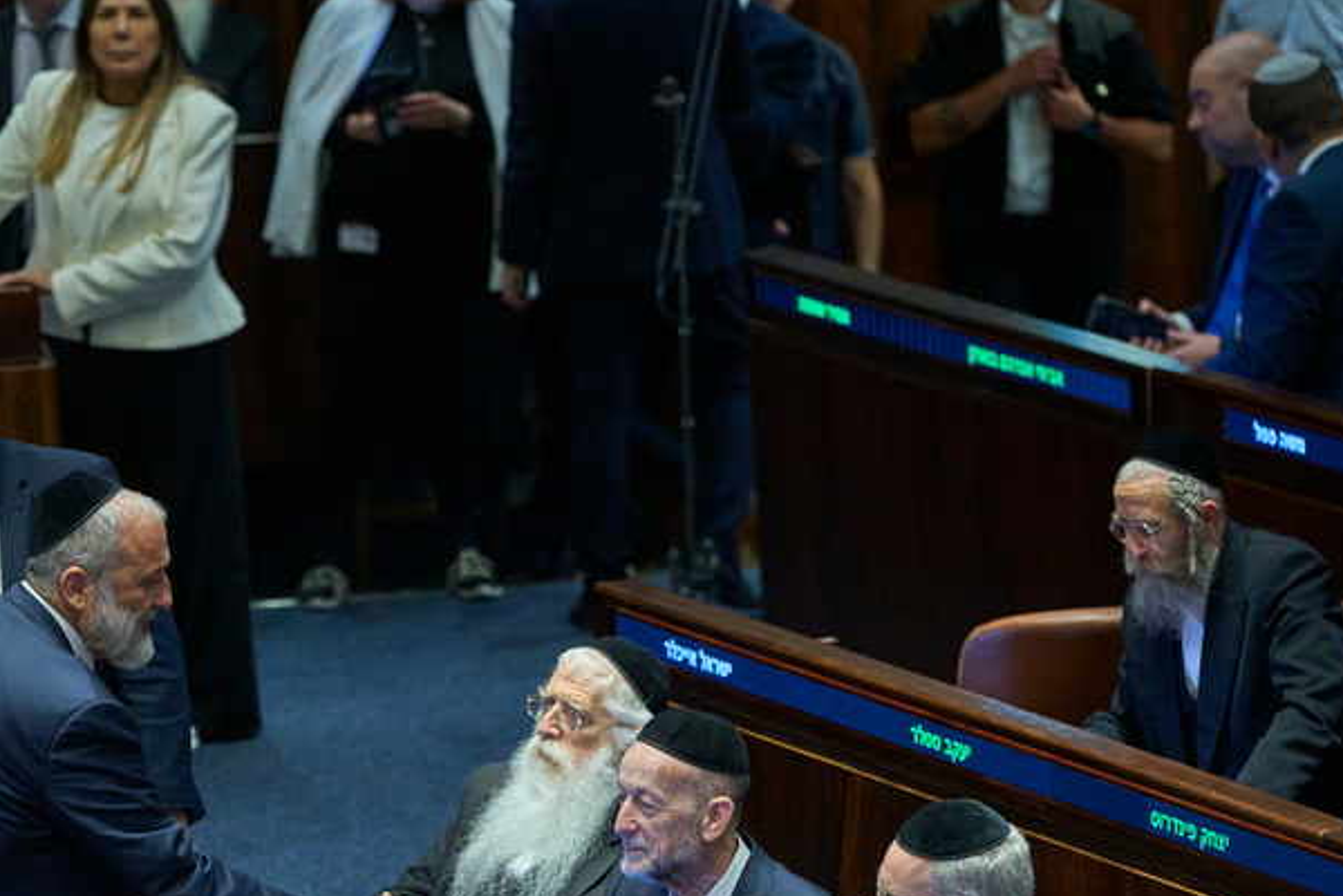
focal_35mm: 273
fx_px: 10184
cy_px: 724
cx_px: 356
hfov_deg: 7.5
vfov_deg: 5.0
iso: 4000
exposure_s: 1/320
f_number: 3.2
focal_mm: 160
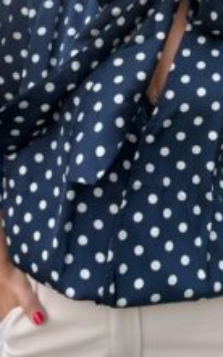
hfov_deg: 27.8
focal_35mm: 46
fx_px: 448
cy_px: 53
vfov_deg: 41.0
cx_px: 152
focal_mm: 6.76
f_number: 1.78
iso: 200
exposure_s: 1/191
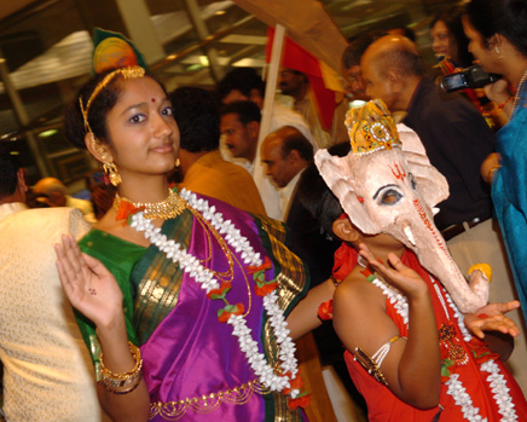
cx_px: 288
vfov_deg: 22.6
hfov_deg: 28.0
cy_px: 219
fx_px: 1055
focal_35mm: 68
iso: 400
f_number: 3.5
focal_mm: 35
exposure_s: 1/30
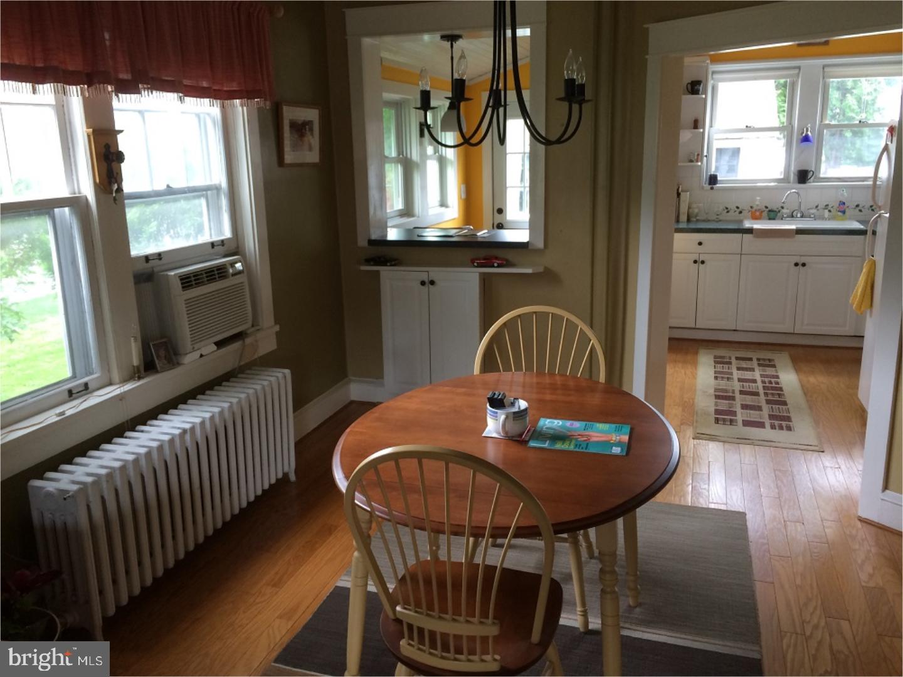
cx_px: 452
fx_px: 756
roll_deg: +0.4
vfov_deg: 48.2
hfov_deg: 61.7
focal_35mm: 29
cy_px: 338
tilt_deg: -14.0
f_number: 2.2
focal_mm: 4.15
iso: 80
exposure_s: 1/30
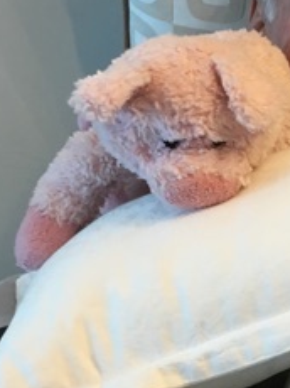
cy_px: 314
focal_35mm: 101
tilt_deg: -20.1
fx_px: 1130
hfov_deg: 14.1
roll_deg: +0.8
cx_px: 359
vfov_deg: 19.3
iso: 125
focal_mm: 4.15
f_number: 2.2
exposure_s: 1/33
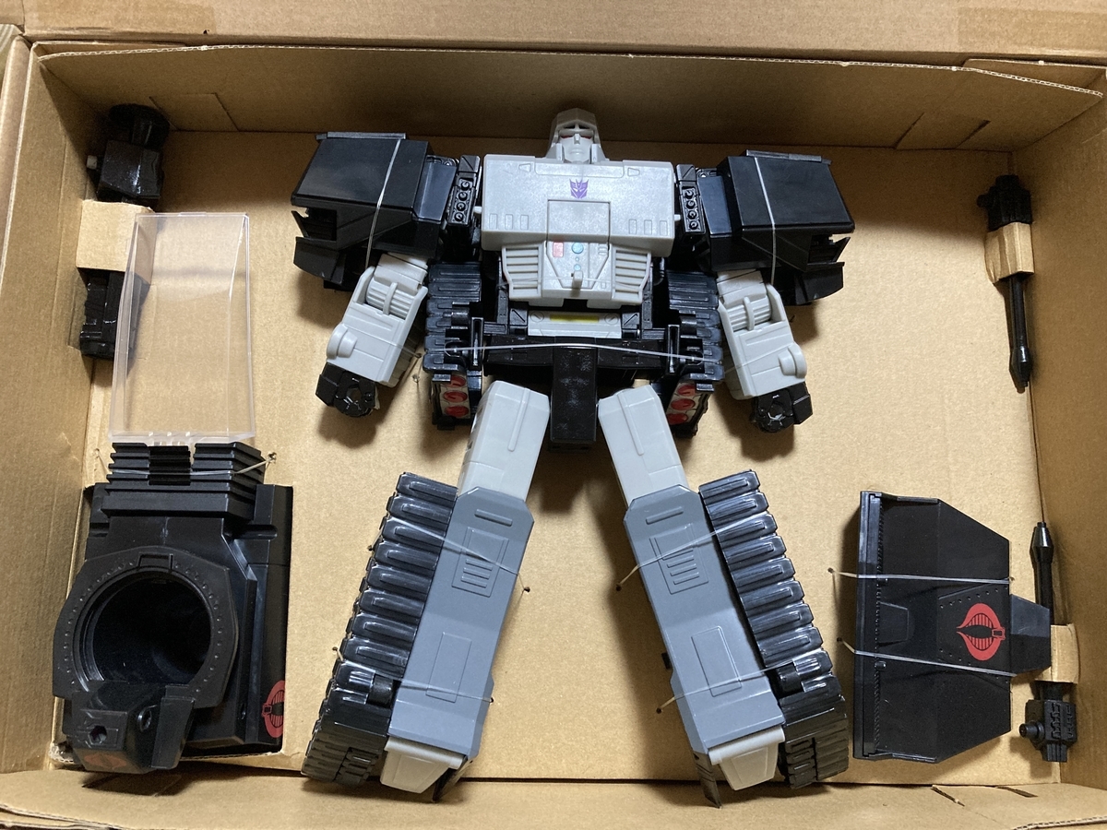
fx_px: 895
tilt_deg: -80.0
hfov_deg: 63.4
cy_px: 415
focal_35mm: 28
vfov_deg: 49.7
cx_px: 554
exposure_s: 1/44
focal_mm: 3.99
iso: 320
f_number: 1.8
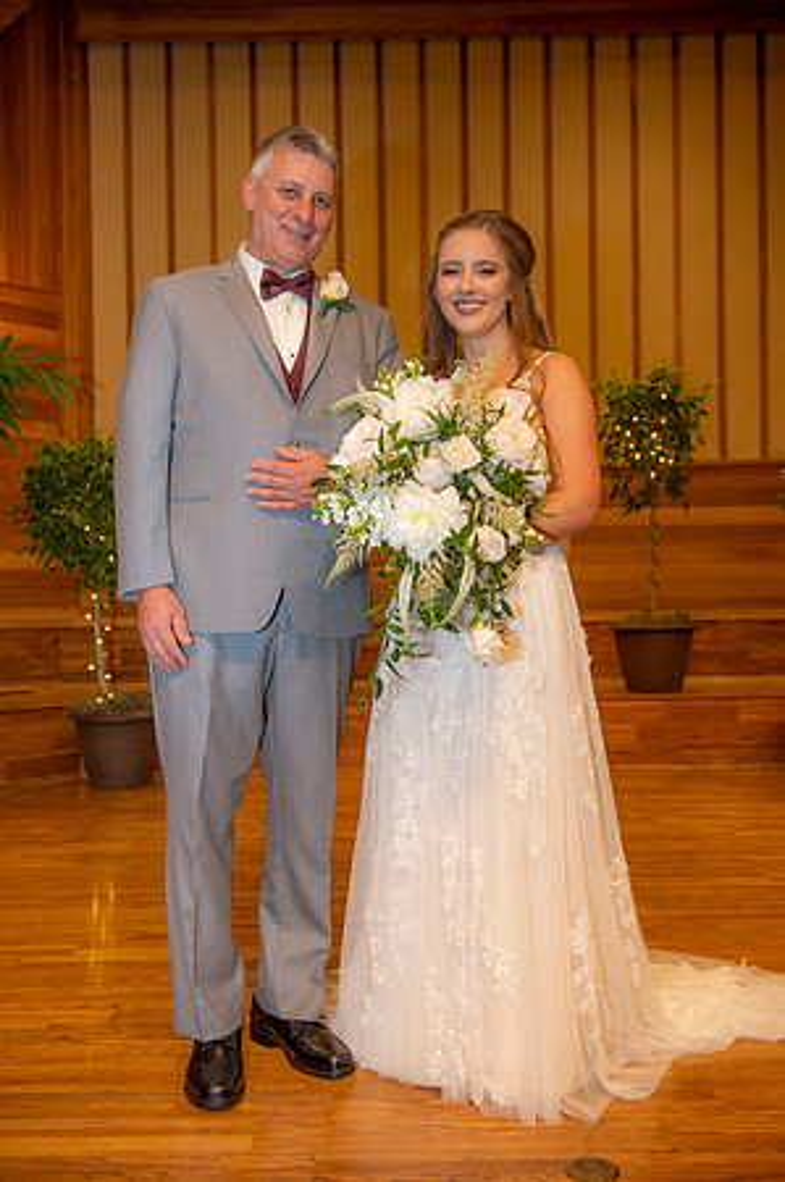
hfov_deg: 36.8
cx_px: 392
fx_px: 1180
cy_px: 591
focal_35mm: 36
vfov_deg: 53.2
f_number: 4
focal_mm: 36
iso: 640
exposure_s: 1/125
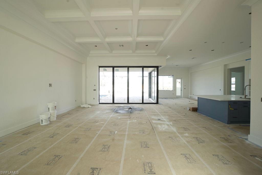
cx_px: 131
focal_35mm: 12
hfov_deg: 112.6
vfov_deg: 90.0
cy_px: 88
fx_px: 87
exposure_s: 1/4
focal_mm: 12
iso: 50
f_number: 8
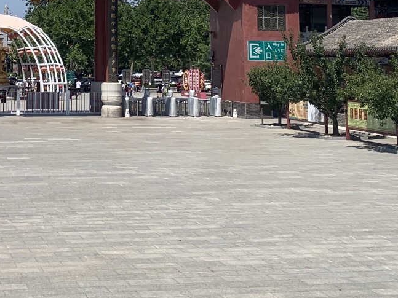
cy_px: -45
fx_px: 931
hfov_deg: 23.8
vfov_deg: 17.5
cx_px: 82
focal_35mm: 81
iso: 25
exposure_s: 1/2915
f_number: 1.8
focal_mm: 4.25
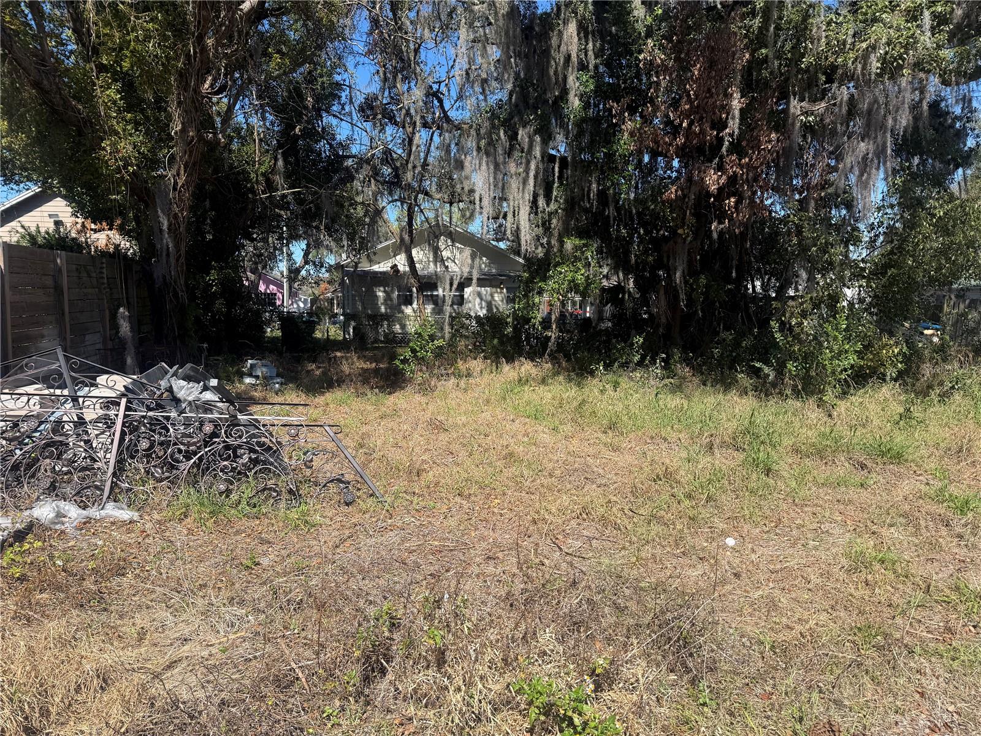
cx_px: 490
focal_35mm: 24
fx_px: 680
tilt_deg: -5.2
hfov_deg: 71.6
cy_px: 368
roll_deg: -1.6
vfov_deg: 56.8
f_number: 1.78
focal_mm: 6.76
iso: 80
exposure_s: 1/2907
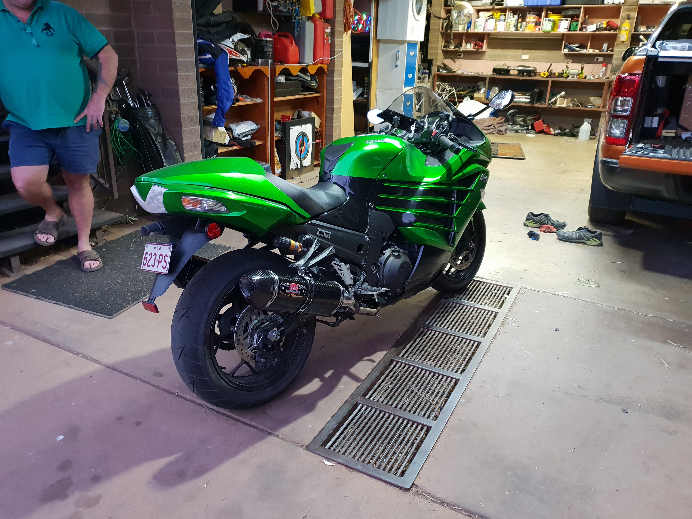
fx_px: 520
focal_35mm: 26
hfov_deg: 67.3
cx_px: 346
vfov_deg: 53.1
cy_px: 260
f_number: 1.5
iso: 320
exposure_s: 1/20
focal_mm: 4.3
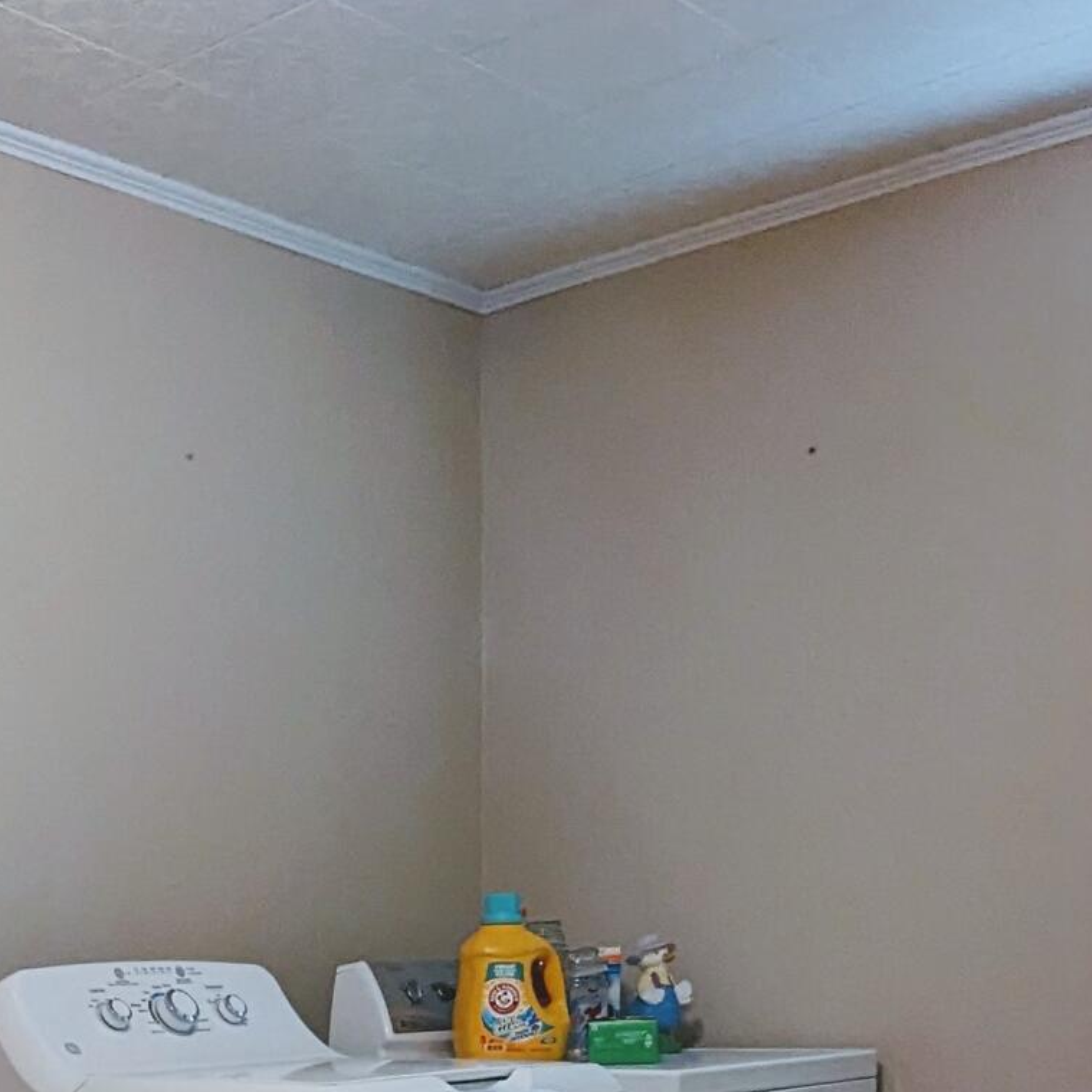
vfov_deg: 27.4
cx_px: 101
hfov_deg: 29.3
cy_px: 1268
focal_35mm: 56
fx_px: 1999
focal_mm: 2.35
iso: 254
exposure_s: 1/120
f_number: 2.2
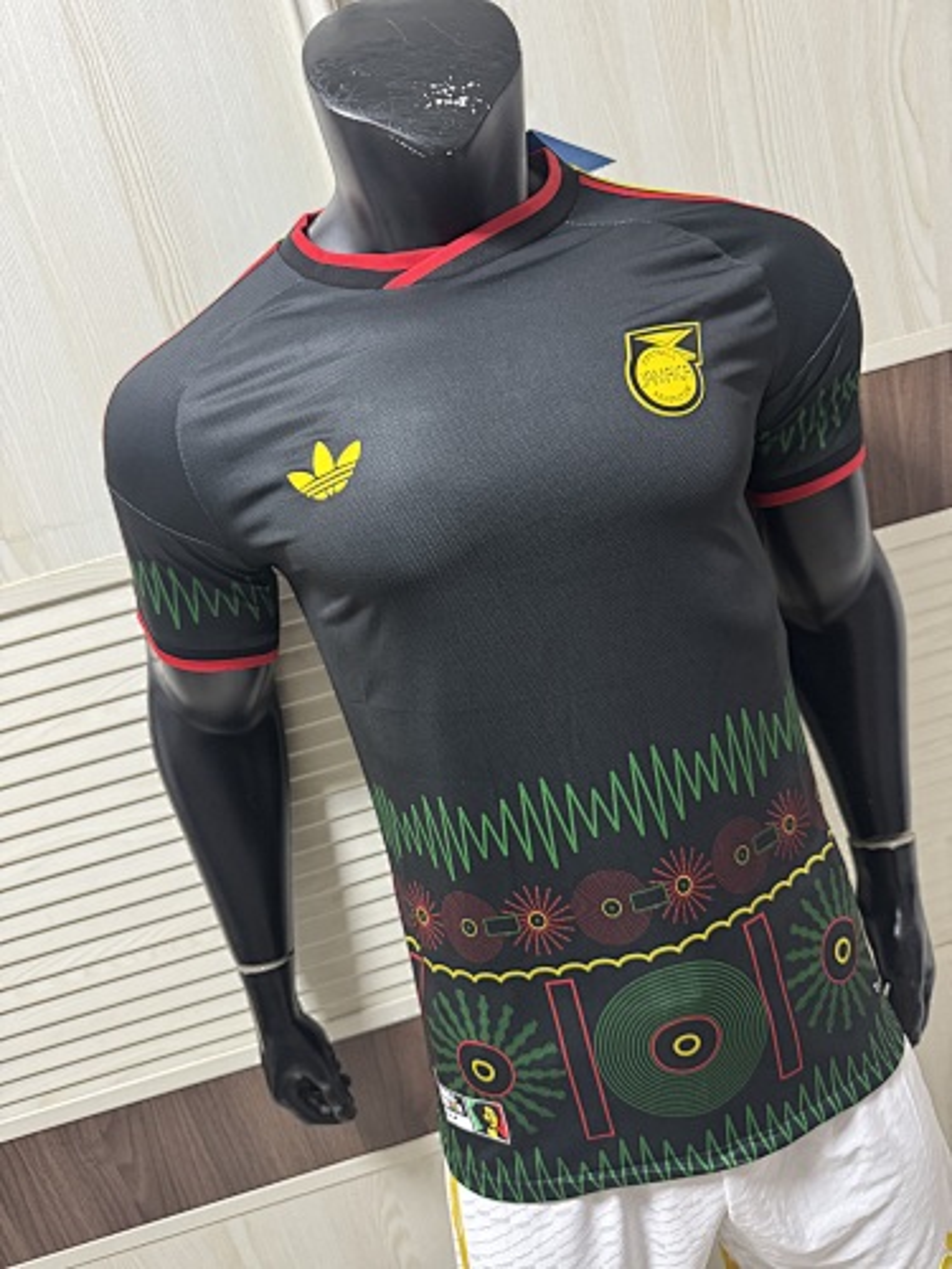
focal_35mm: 24
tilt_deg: -16.1
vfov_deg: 71.6
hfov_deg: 56.8
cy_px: 634
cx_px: 476
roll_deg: +15.1
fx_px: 880
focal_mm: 6.76
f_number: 1.78
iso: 640
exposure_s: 1/60
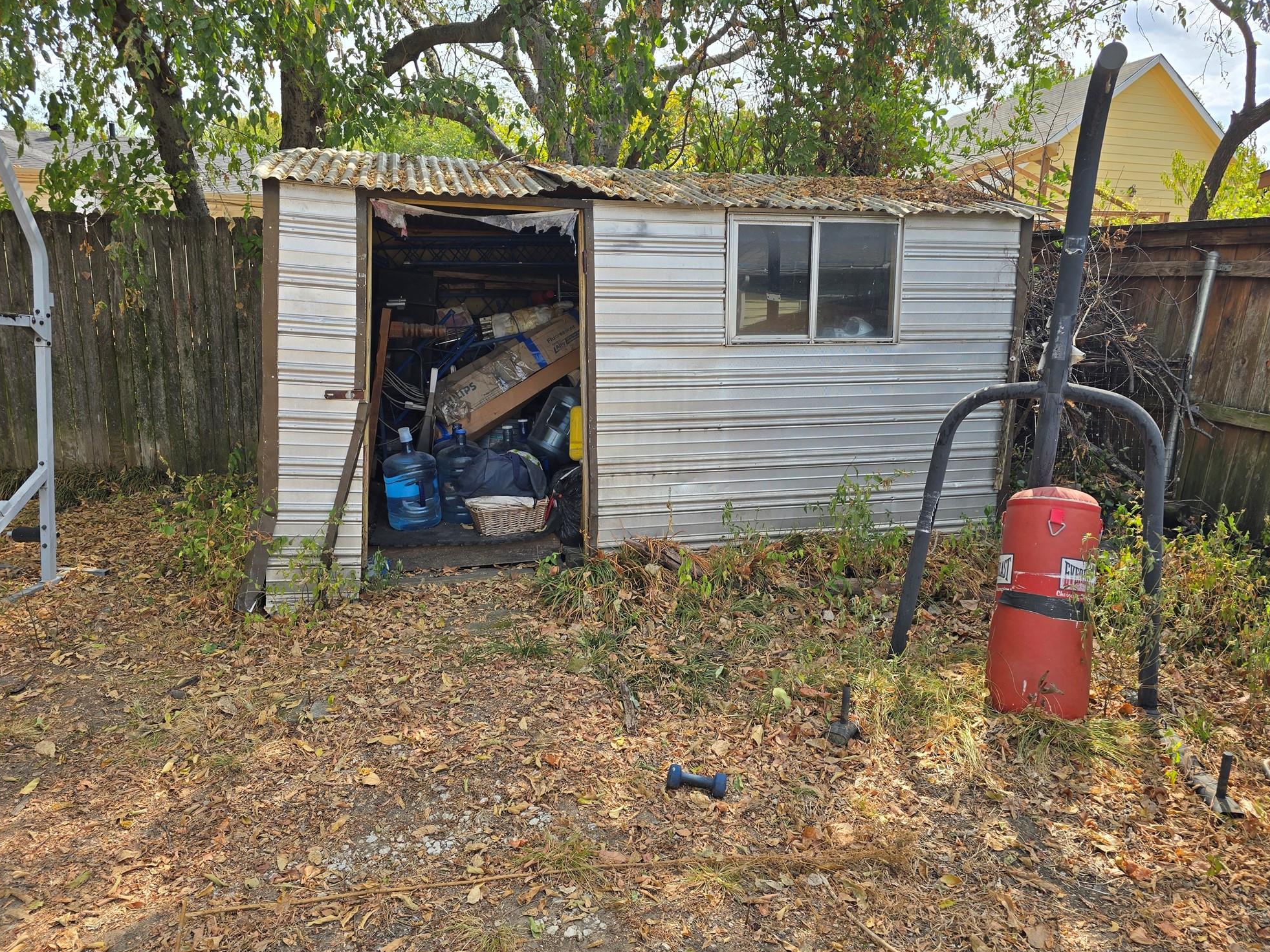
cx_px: 657
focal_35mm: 24
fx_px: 880
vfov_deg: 56.8
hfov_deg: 71.6
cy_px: 491
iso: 12
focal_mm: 6.3
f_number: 1.7
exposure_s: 1/349
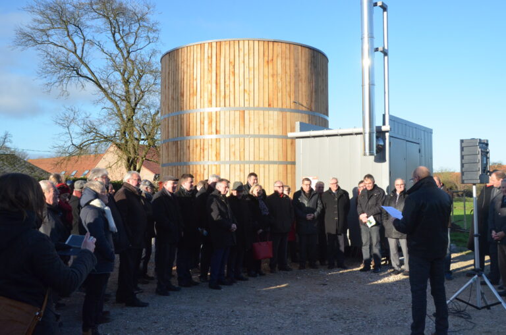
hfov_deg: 53.2
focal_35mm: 36
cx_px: 253
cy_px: 168
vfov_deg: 36.7
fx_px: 505
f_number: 13
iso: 1250
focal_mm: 24
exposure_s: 1/640
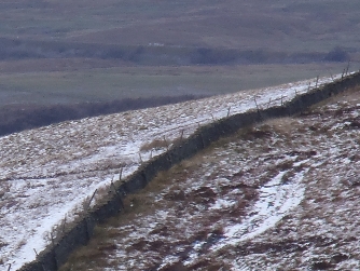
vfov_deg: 4.6
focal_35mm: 327
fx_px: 3403
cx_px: -108
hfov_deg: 6.0
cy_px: 160
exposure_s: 1/100
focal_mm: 18.2
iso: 100
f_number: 5.1
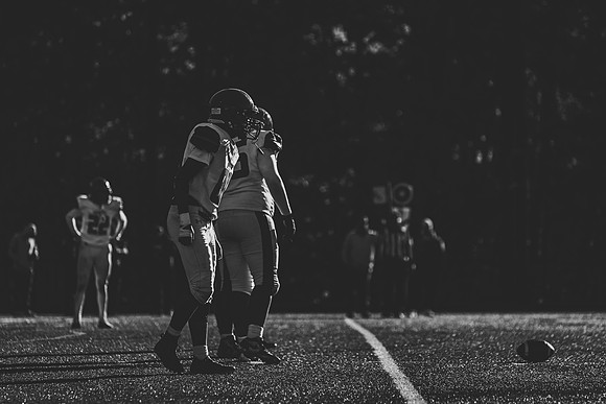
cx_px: 303
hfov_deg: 10.9
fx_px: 3187
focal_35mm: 189
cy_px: 202
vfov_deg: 7.3
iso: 125
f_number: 3.5
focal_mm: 185
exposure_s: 1/3200
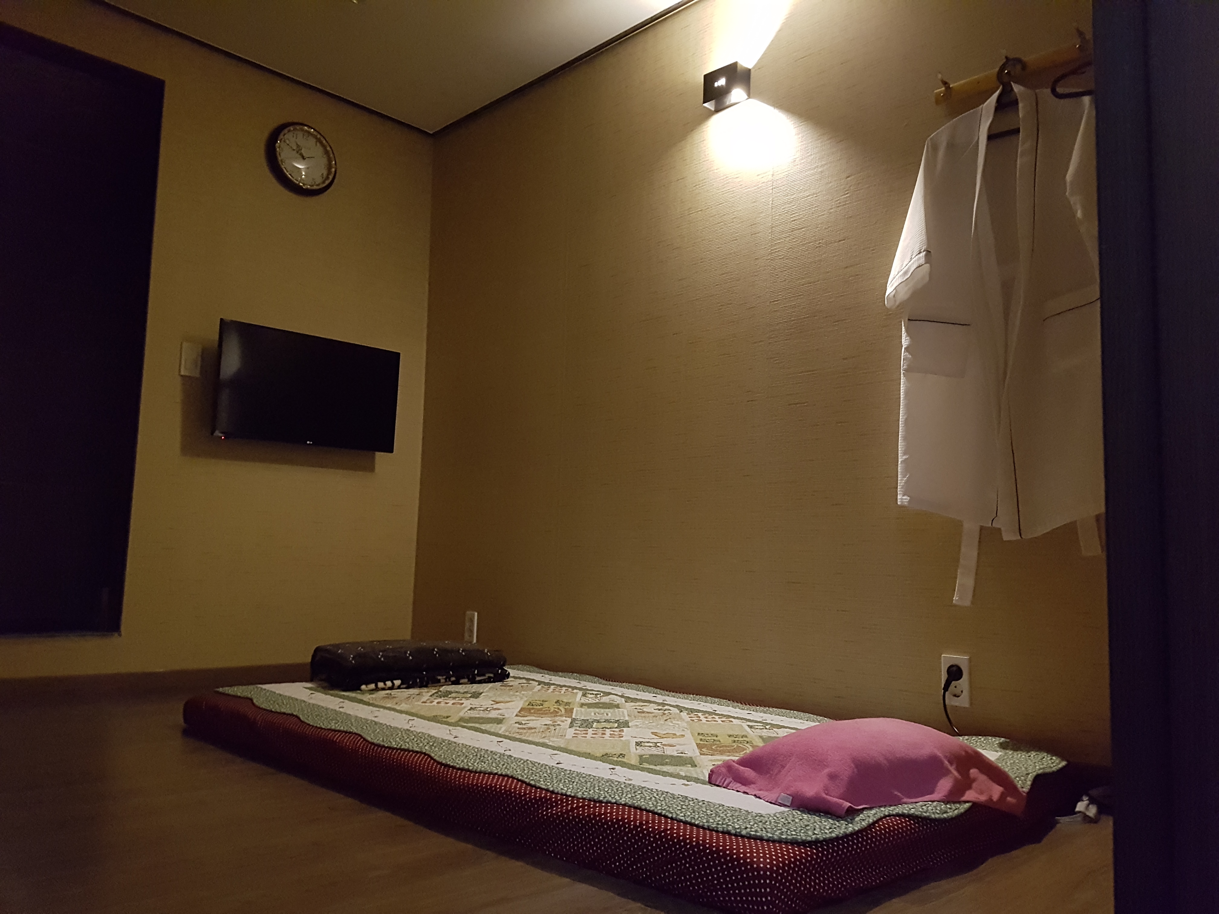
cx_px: 610
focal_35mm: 26
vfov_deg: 53.1
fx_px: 916
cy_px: 457
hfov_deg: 67.3
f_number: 1.7
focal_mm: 4.2
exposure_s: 1/10
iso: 800
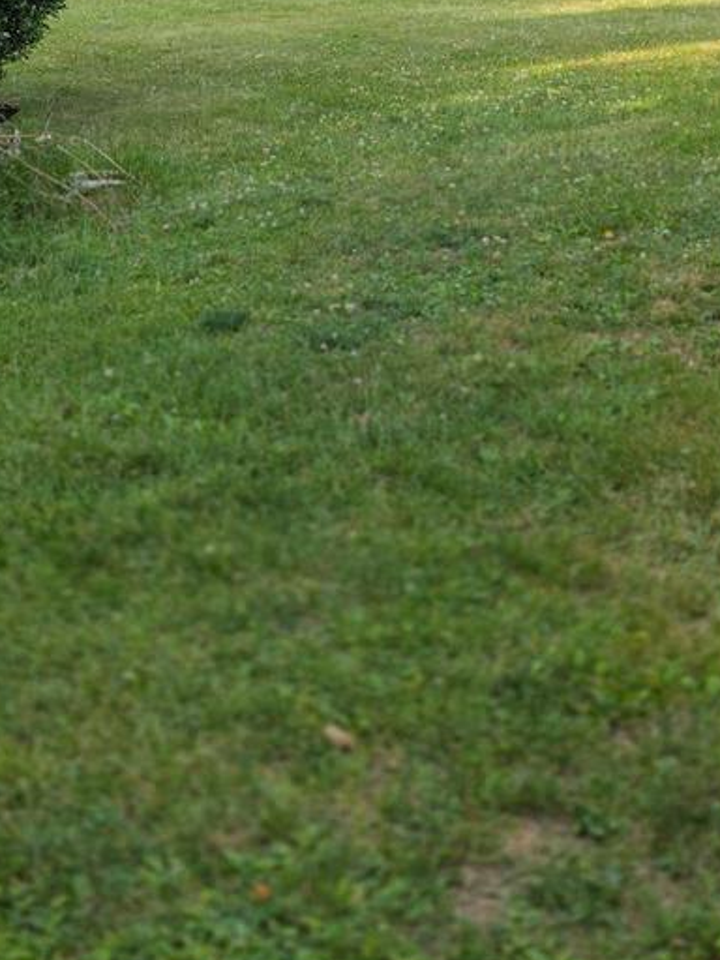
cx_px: 261
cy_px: -36
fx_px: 1914
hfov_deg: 21.3
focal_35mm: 69
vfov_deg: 26.4
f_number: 1.7
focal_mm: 6.3
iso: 80
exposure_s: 1/1904
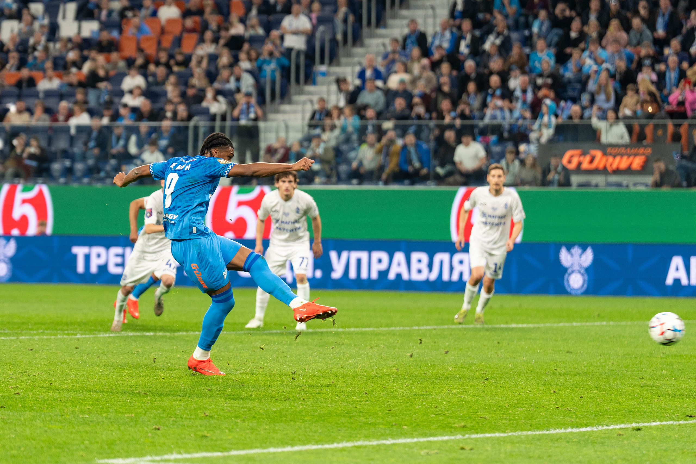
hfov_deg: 9.5
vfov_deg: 6.3
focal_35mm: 217
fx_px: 4199
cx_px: 231
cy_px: 211
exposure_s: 1/1000
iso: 800
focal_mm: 146
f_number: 2.8
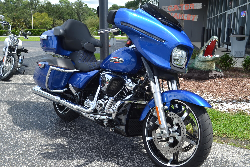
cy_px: 84
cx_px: 125
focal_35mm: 36
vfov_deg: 36.9
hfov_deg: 53.1
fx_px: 250
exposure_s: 1/200
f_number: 6.3
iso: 100
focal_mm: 24
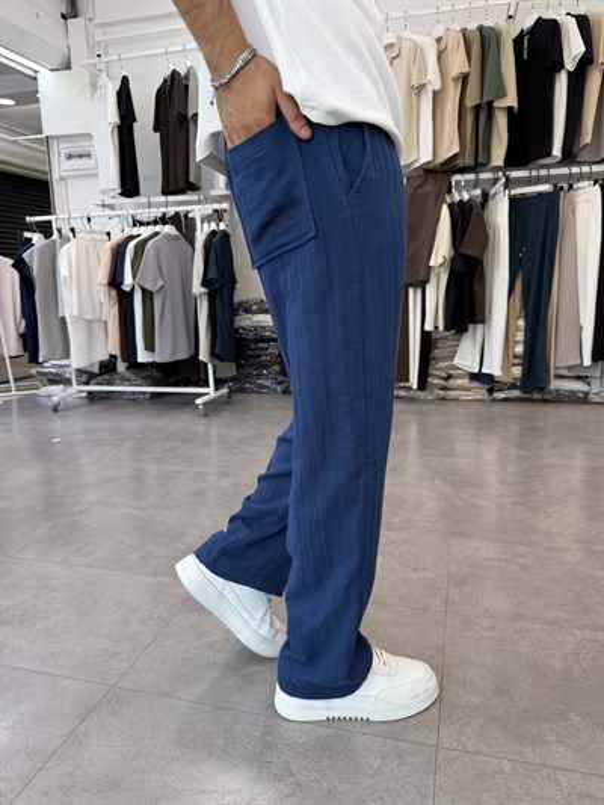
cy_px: 402
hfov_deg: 56.8
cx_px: 302
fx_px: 558
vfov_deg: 71.6
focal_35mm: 24
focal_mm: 6.76
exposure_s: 1/121
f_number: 1.78
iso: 80
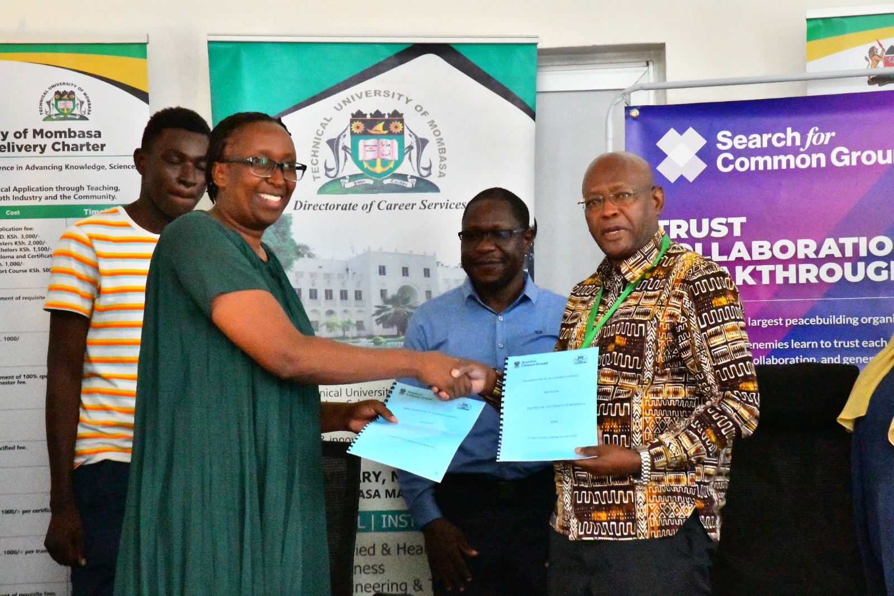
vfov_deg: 13.7
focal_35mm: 100
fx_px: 2483
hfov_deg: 20.4
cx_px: 447
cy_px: 298
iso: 25600
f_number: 16
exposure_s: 1/100
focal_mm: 100
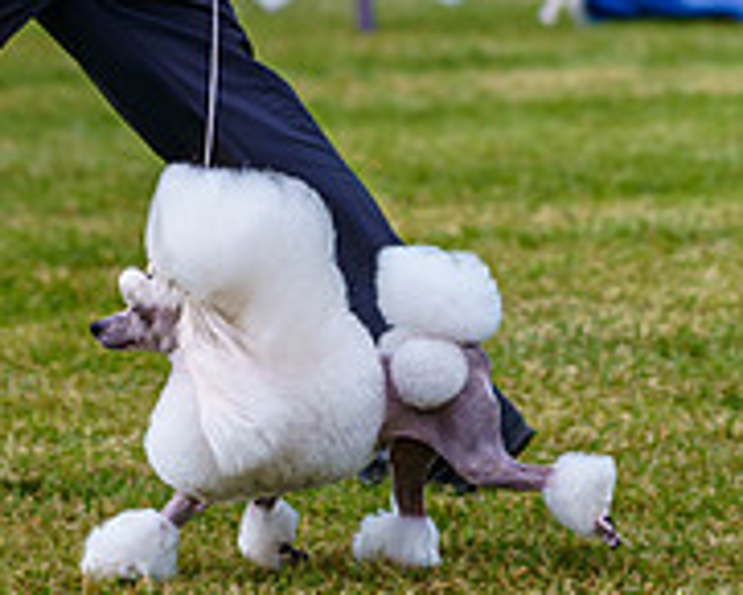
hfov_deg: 5.3
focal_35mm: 366
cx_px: 197
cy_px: -64
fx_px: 8053
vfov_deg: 4.2
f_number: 4
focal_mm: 122
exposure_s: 1/500
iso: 200
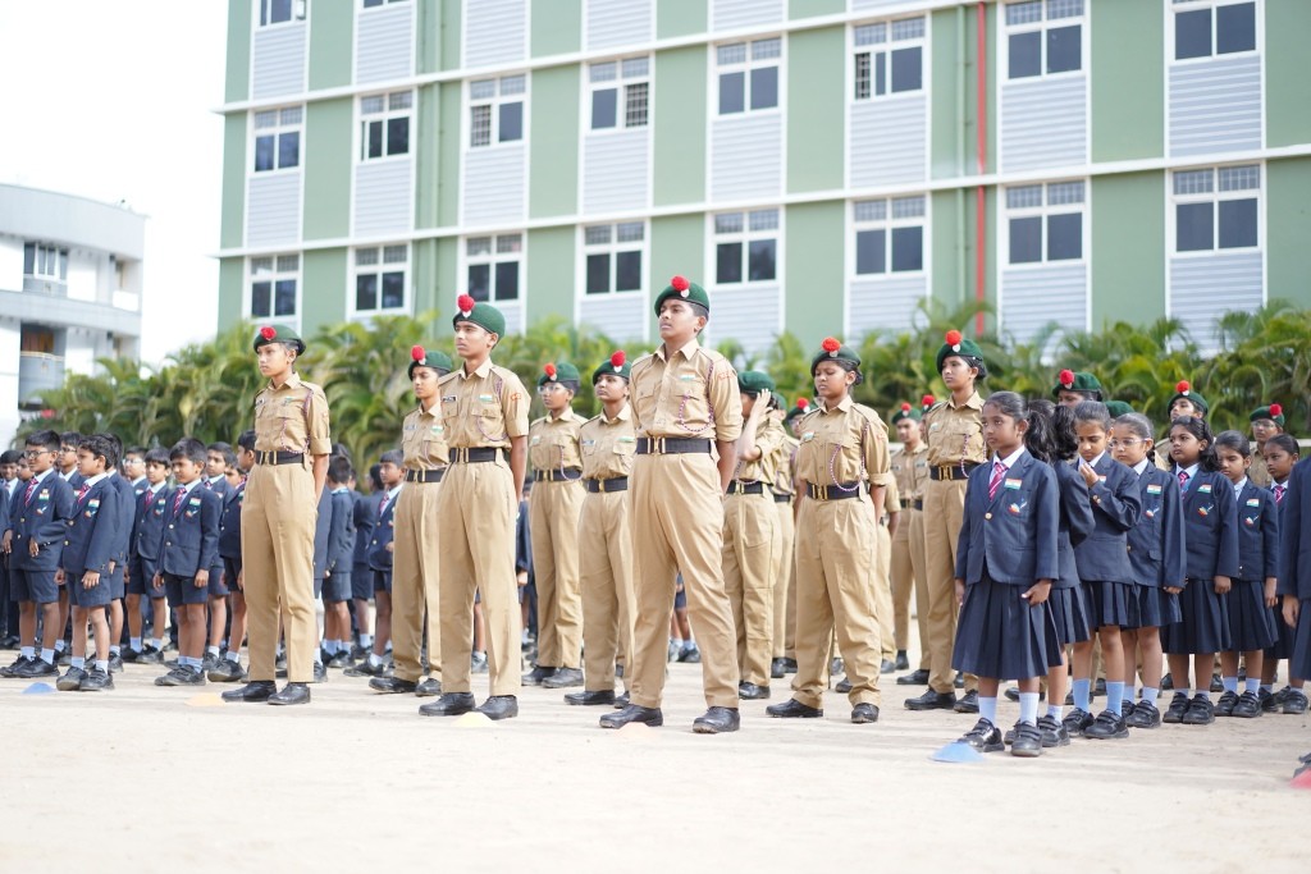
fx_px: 2003
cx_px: 656
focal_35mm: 55
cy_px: 437
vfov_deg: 24.6
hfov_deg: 36.2
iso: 160
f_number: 1.8
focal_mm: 55
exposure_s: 1/1000
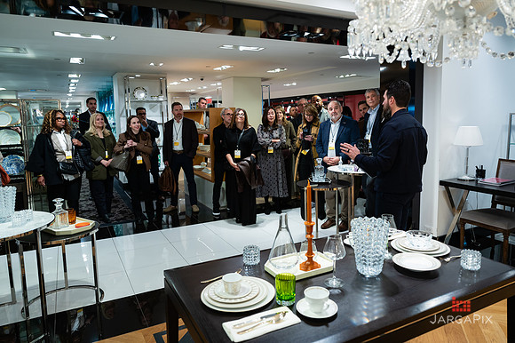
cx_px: 276
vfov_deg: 49.8
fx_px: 369
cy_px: 159
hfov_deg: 69.8
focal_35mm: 26
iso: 640
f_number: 3.2
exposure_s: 1/160
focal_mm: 24
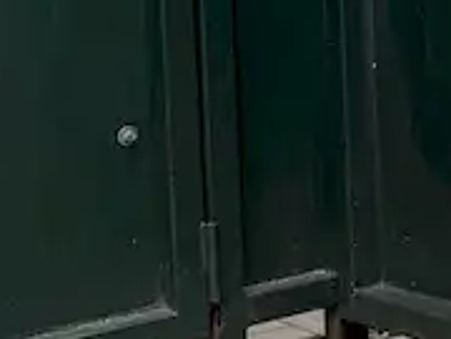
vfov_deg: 9.0
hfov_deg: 10.1
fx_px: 2085
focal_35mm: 160
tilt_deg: -3.8
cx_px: 1220
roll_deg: +0.2
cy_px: -178
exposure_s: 1/314
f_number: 1.78
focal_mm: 6.76
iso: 80
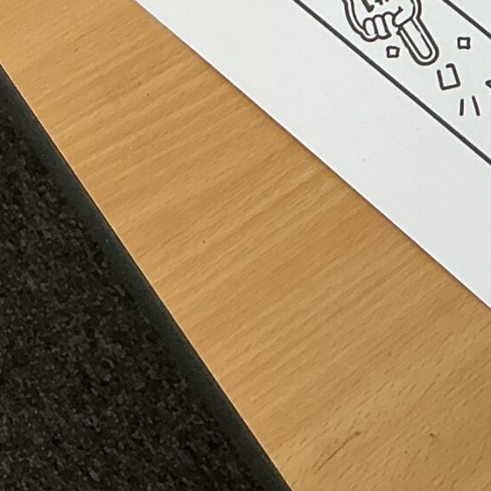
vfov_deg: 13.6
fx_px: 1878
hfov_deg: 13.7
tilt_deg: -55.2
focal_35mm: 117
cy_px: -338
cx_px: 803
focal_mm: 3
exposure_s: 1/60
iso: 40
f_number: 1.8
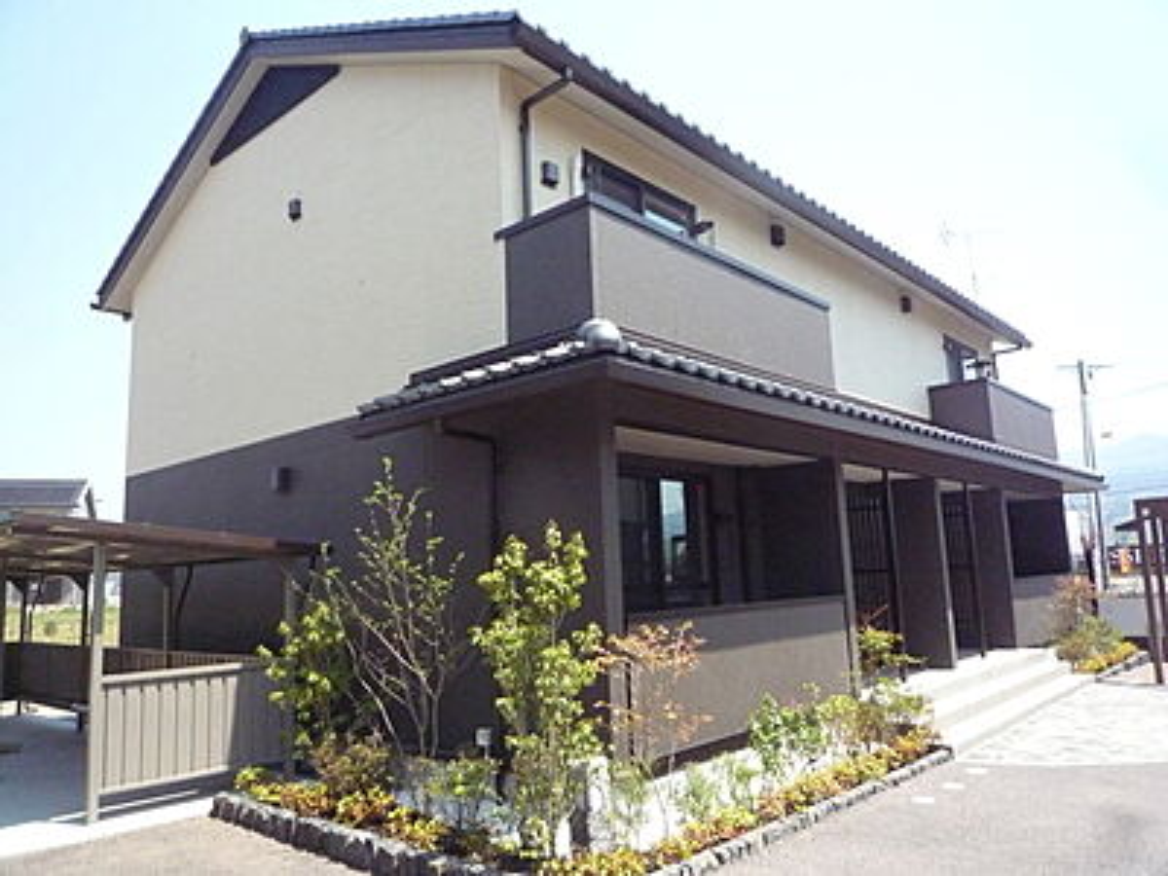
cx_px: 584
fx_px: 844
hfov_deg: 69.4
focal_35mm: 25
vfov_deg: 54.9
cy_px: 438
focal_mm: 4.4
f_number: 6.3
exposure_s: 1/800
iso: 800
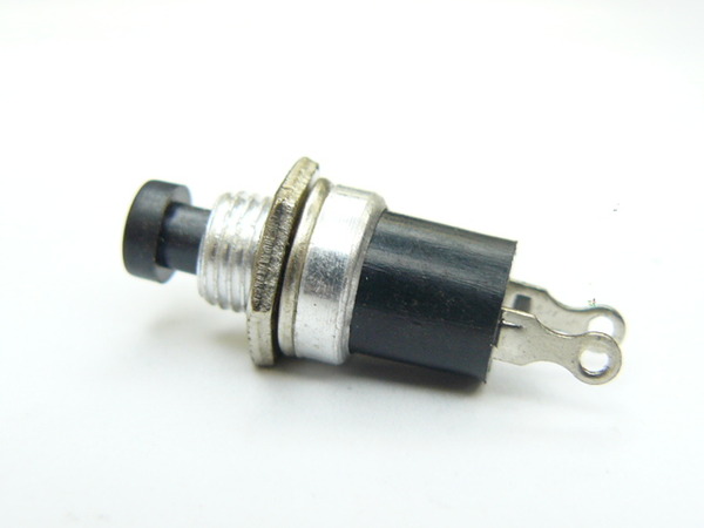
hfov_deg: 35.5
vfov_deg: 27.0
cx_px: 352
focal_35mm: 54
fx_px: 1098
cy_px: 264
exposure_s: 1/40
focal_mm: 6
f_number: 2.8
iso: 100
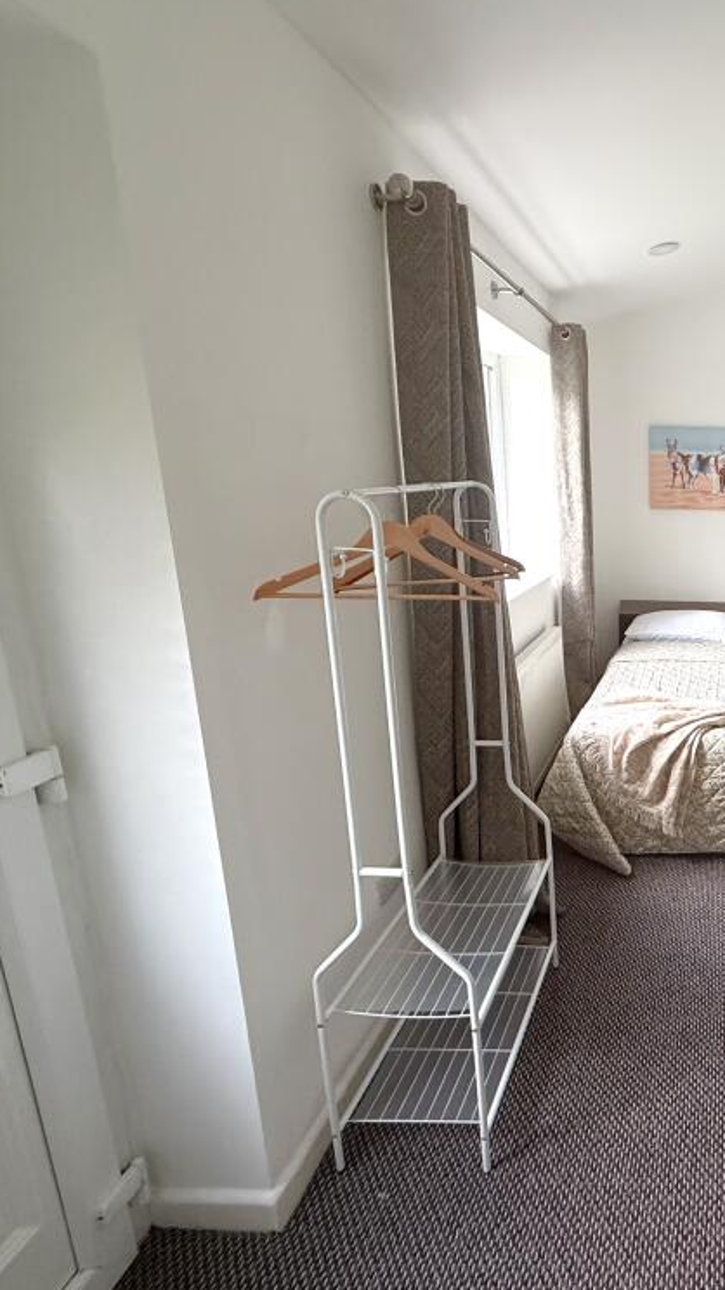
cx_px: 734
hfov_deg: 44.9
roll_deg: -1.0
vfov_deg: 83.9
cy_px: 642
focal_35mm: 21
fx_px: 718
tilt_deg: -14.0
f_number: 2.2
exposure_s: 1/97
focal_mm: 2.22
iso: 320
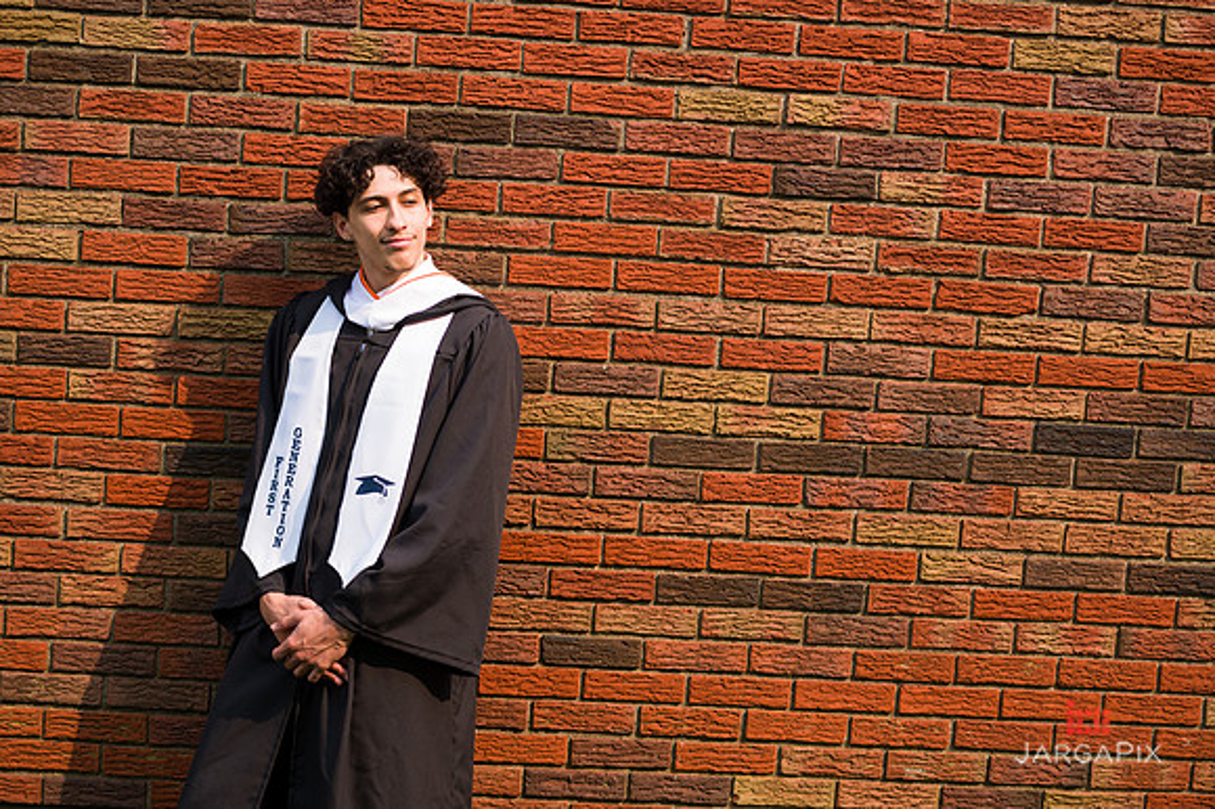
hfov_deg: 28.9
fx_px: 2361
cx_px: 608
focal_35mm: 70
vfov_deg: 19.4
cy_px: 404
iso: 200
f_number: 3.2
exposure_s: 1/1000
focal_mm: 70
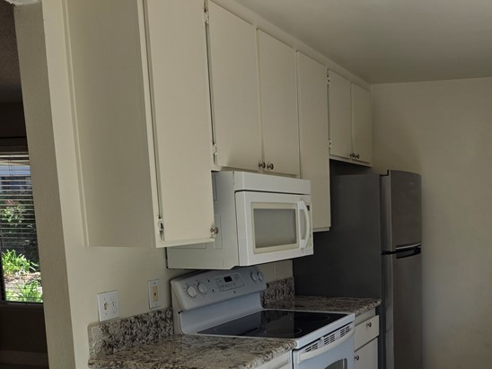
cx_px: 401
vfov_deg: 32.3
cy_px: 314
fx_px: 611
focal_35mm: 43
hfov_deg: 41.7
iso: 80
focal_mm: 6.3
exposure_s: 1/1372
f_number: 1.7
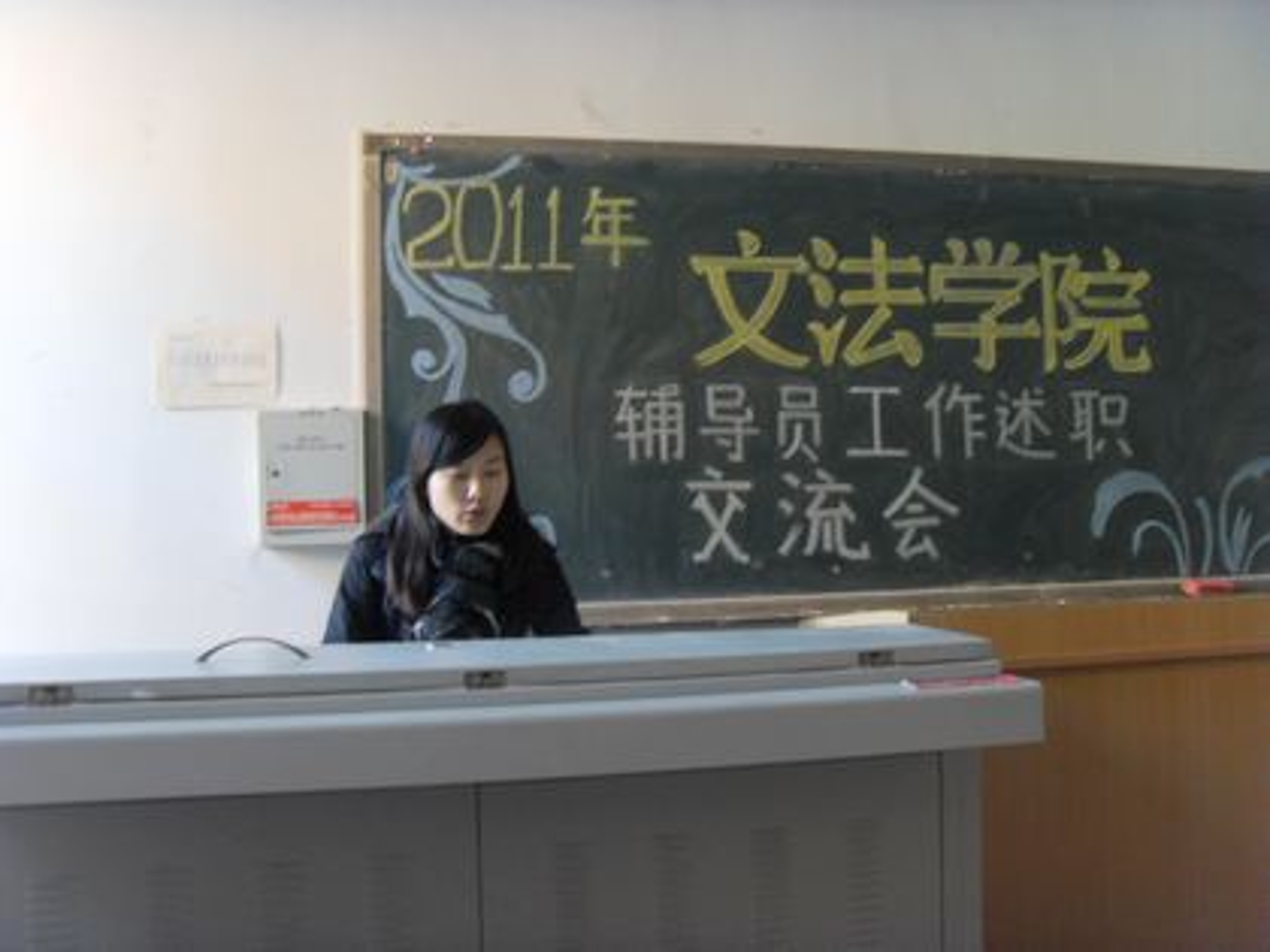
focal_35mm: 39
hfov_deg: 47.9
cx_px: 635
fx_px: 1431
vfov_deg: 36.8
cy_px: 476
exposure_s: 1/6
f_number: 3.5
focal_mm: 6.6
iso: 200
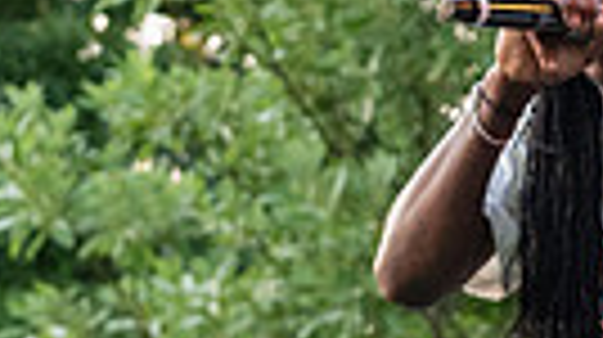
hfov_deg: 6.6
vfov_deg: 3.7
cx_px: 532
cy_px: 190
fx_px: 5238
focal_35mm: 328
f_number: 4.5
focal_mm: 66
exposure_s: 1/640
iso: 2000
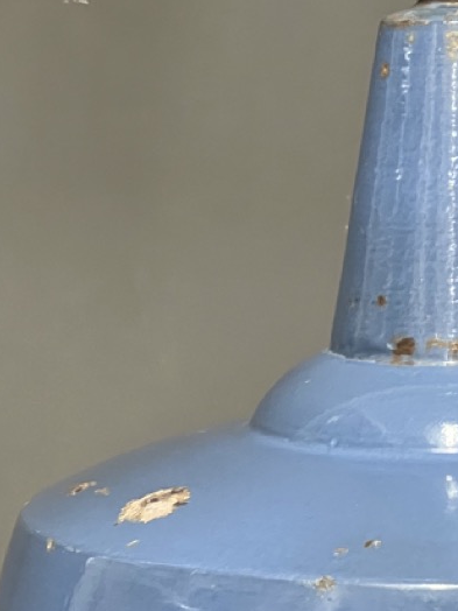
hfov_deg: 7.9
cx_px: 442
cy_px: 399
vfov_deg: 10.5
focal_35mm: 188
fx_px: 3317
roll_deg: +0.6
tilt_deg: -7.5
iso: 800
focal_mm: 9
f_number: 2.8
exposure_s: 1/25
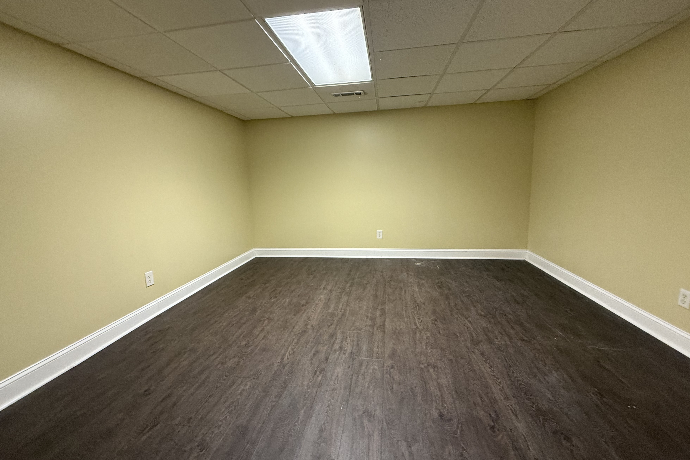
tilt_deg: -6.9
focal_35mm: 15
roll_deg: +2.6
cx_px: 344
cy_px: 224
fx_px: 287
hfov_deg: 100.4
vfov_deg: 77.3
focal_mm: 2.22
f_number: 2.2
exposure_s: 1/60
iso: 400
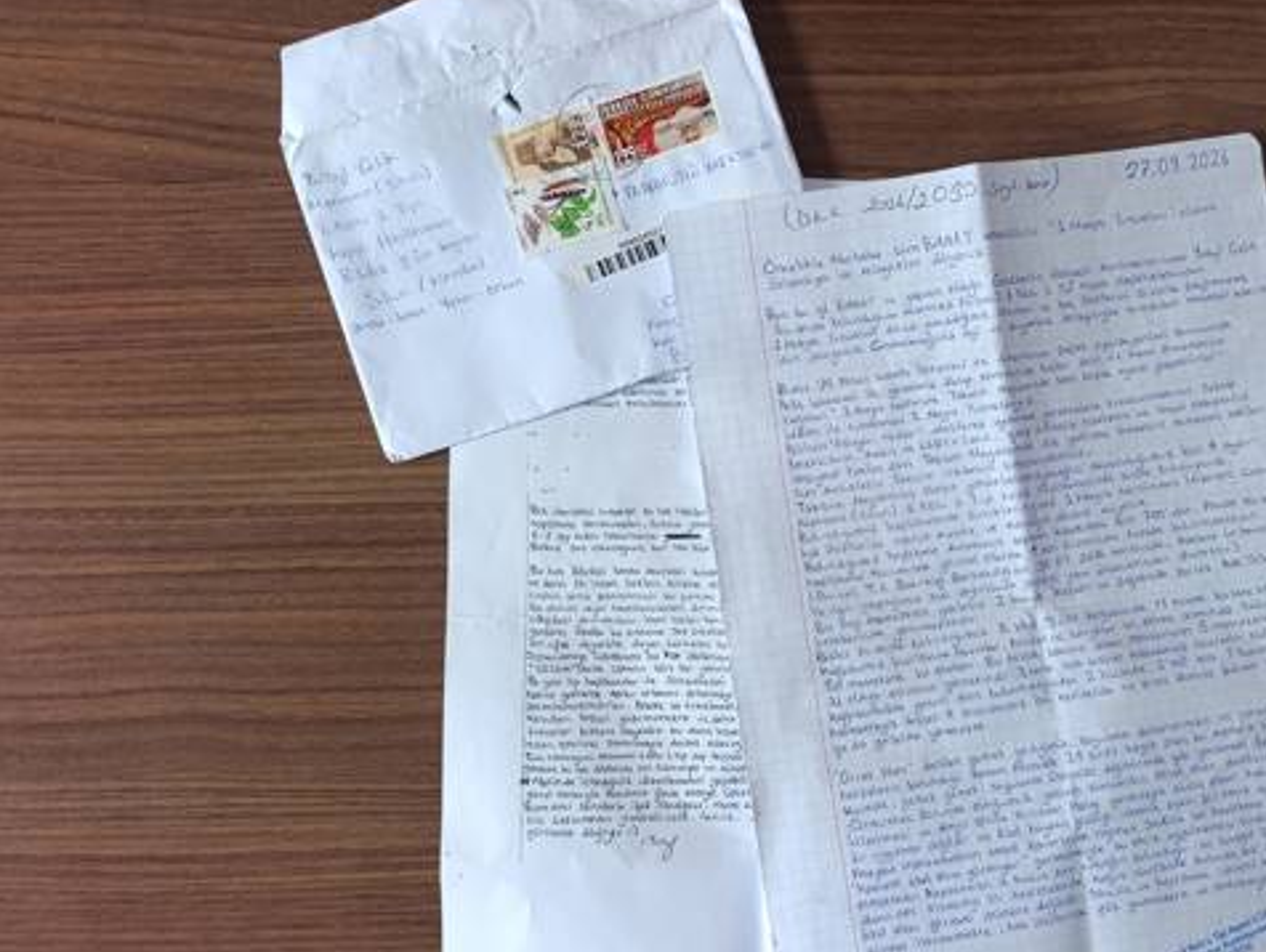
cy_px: 492
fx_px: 1062
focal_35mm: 29
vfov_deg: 48.3
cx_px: 750
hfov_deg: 61.2
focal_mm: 6.14
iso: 640
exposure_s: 1/50
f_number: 1.6
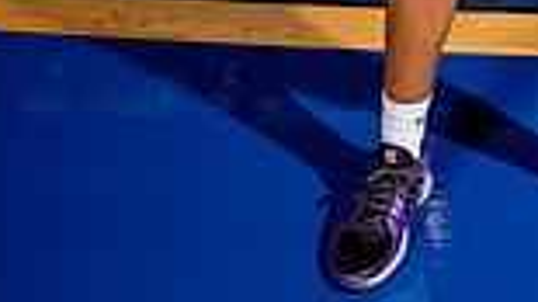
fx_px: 1041
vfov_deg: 13.1
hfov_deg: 28.0
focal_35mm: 73
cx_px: 472
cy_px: -385
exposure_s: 1/125
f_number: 7.1
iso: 250
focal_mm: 24
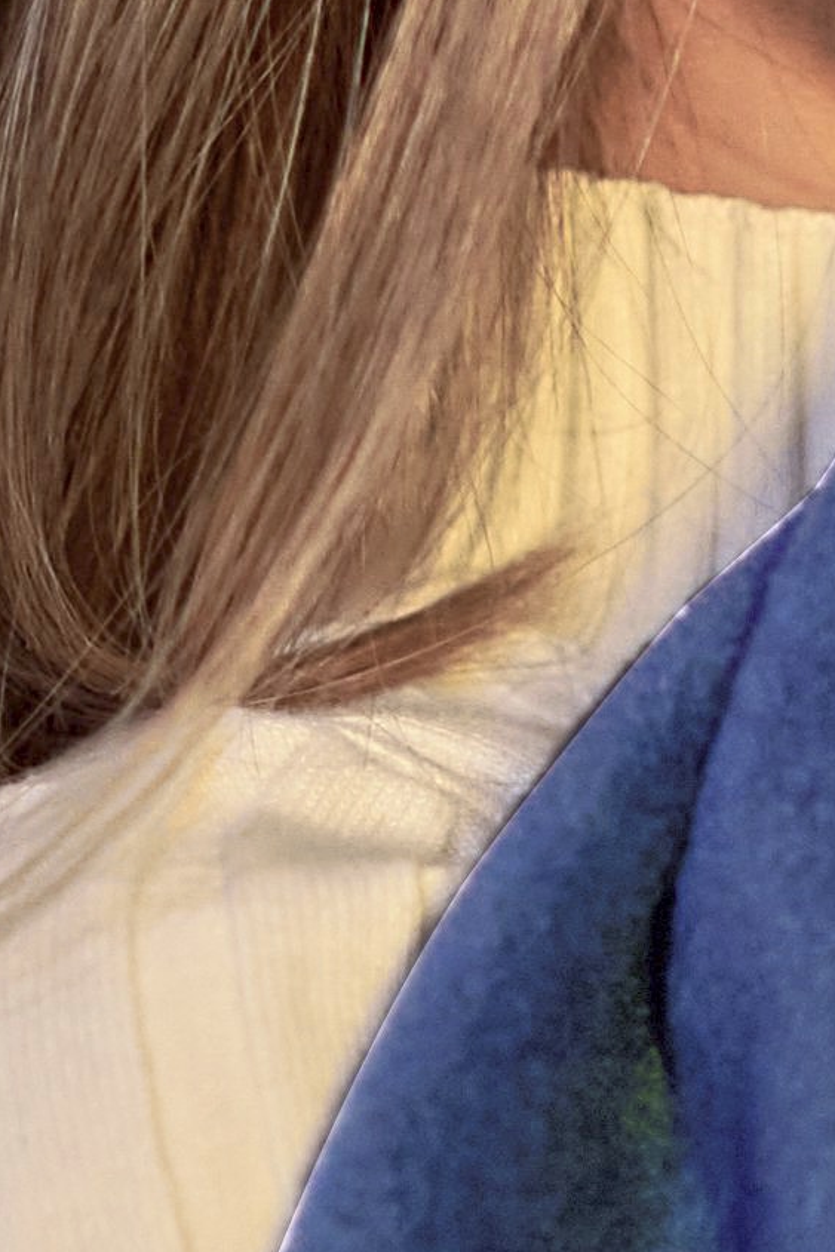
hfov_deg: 6.5
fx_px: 6920
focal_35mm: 199
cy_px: 1489
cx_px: 2097
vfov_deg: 10.2
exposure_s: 1/100
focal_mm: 28
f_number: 2
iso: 800
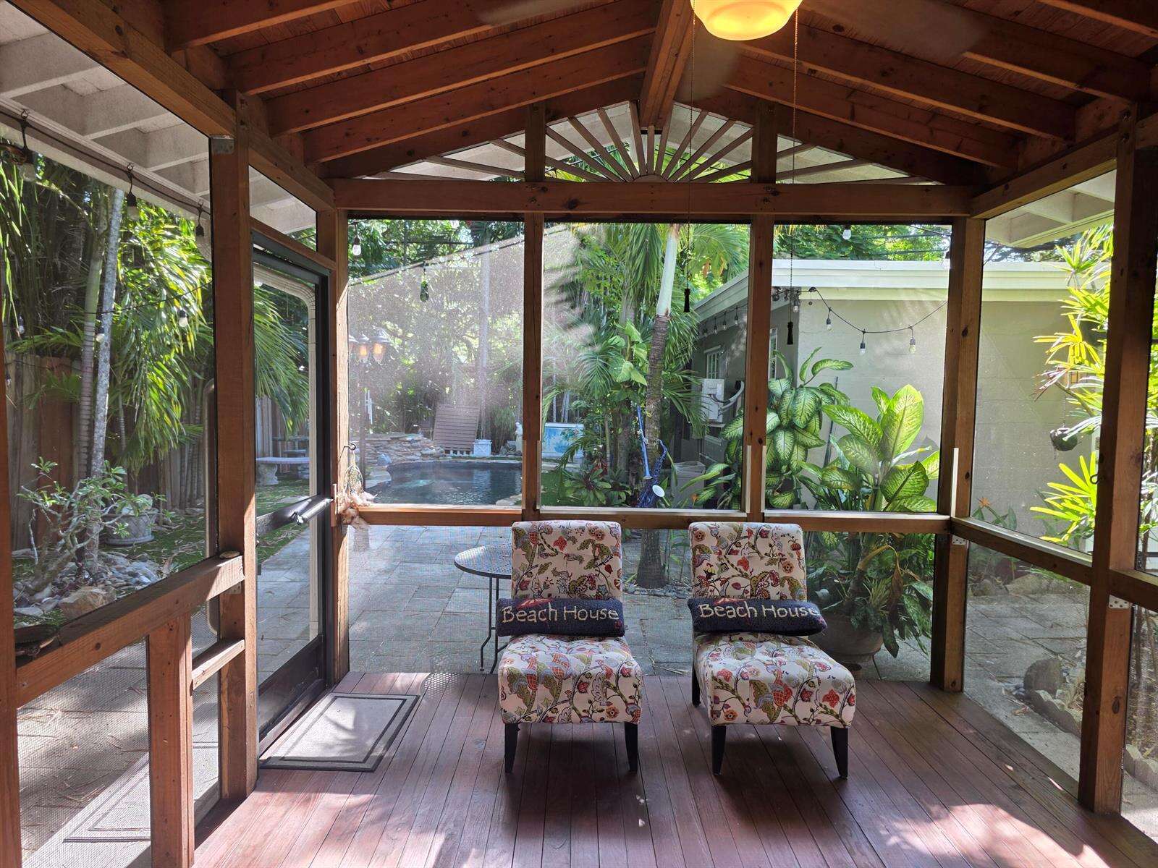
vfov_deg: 58.9
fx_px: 769
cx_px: 579
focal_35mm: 23
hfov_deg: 73.9
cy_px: 434
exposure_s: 1/120
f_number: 1.7
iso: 50
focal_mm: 6.3
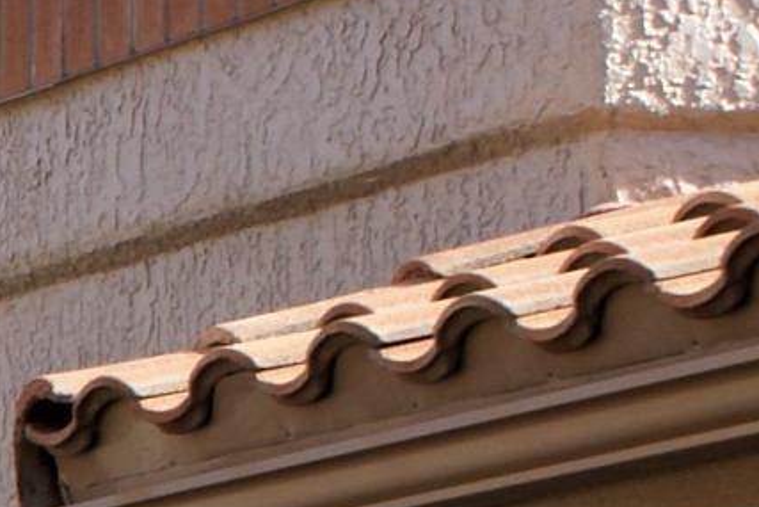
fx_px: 7793
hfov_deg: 5.2
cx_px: -1692
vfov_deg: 3.6
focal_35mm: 370
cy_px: 1372
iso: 100
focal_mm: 35
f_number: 8
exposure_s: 1/160
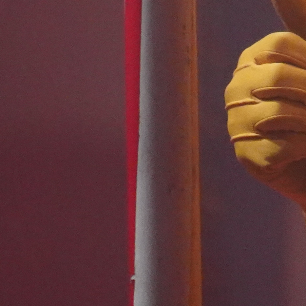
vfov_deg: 3.0
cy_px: -306
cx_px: 576
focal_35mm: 573
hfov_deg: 3.0
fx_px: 5731
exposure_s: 1/160
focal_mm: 105
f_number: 4
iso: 10000
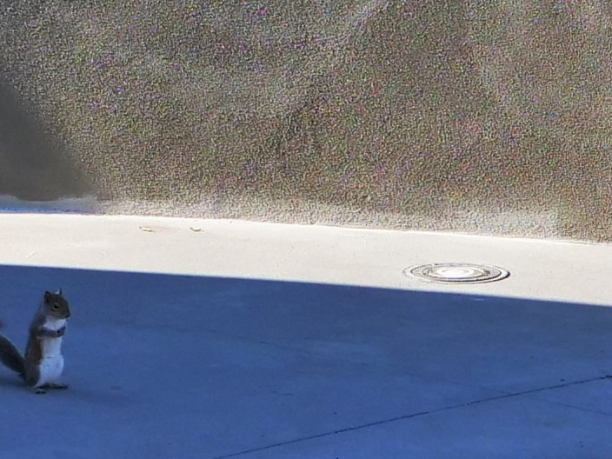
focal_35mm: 221
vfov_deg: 6.7
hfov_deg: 9.0
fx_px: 3907
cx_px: 388
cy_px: 47
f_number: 3
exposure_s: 1/1300
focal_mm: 15
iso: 200
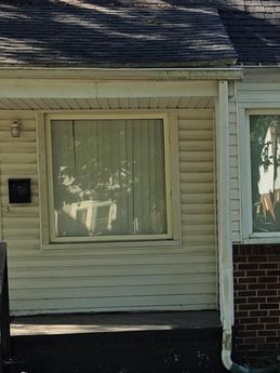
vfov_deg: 21.4
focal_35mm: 91
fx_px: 981
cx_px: 252
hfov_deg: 16.0
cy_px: 271
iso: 80
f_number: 1.7
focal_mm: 6.25
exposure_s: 1/1567
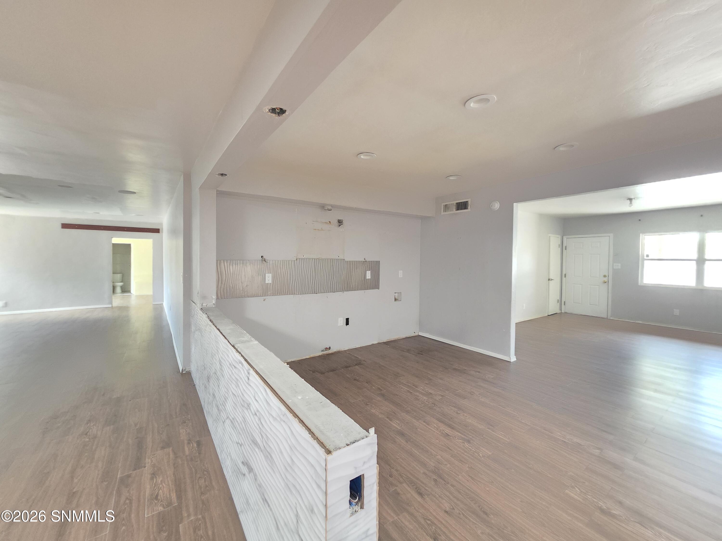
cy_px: 270
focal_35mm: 13
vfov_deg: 89.9
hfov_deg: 106.2
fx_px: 271
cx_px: 361
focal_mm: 2.2
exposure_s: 1/60
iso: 1250
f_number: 1.9
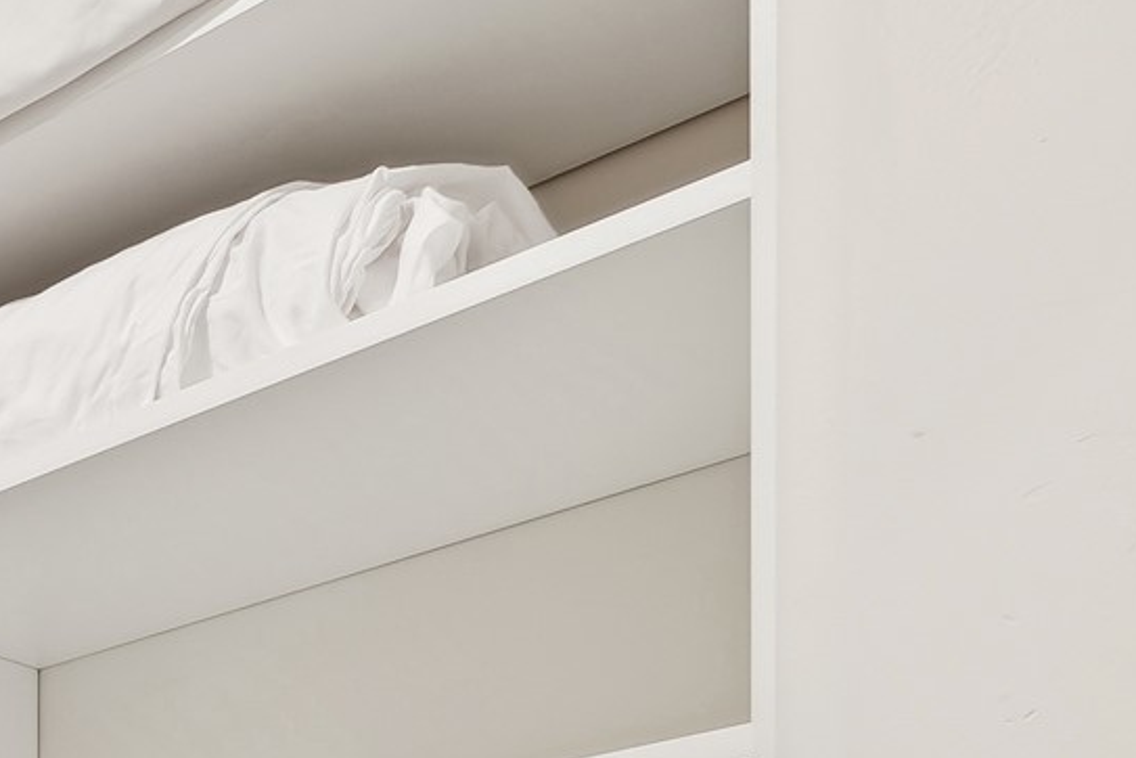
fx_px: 1893
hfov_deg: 21.7
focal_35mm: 60
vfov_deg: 18.4
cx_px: -898
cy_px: 1307
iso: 100
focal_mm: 10
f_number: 6.3
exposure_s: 1/2
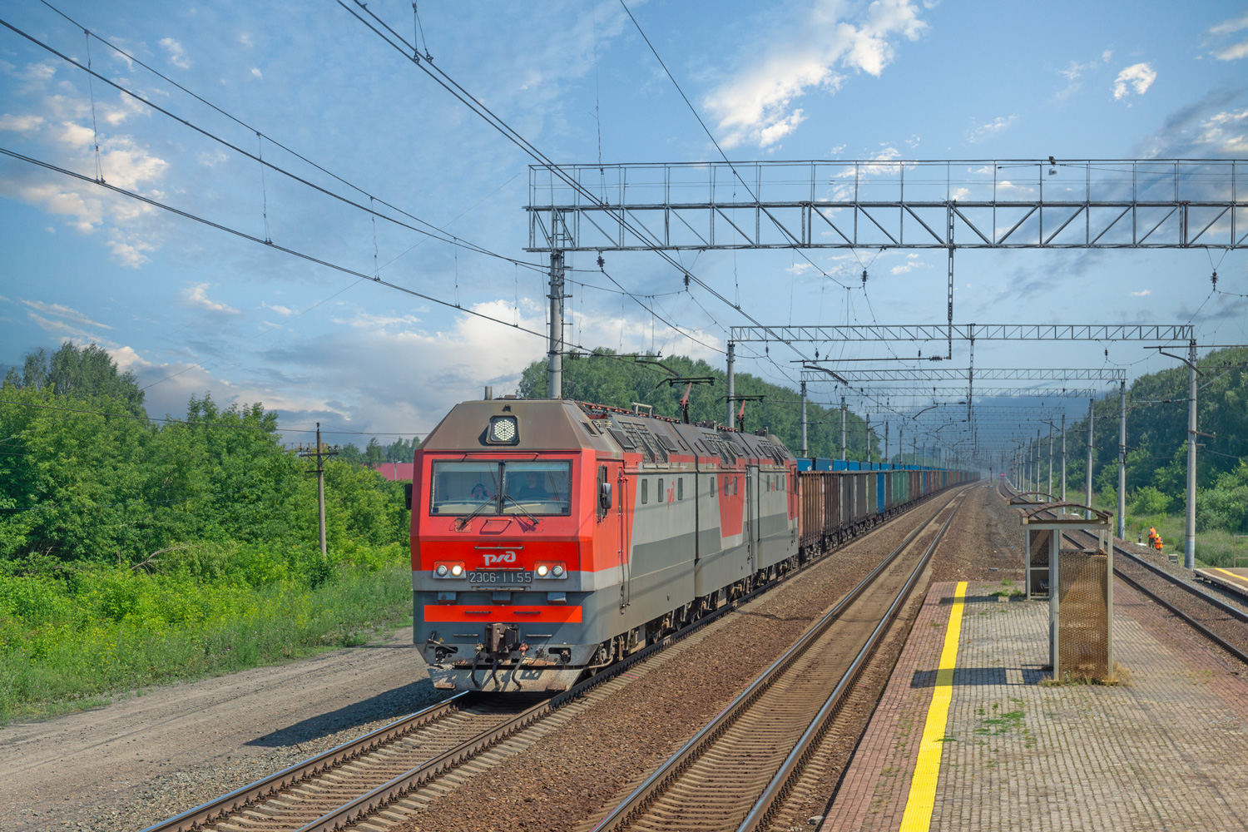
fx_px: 2600
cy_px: 416
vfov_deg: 18.2
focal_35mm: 75
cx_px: 624
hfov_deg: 27.0
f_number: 13
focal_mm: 50
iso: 100
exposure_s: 1/160
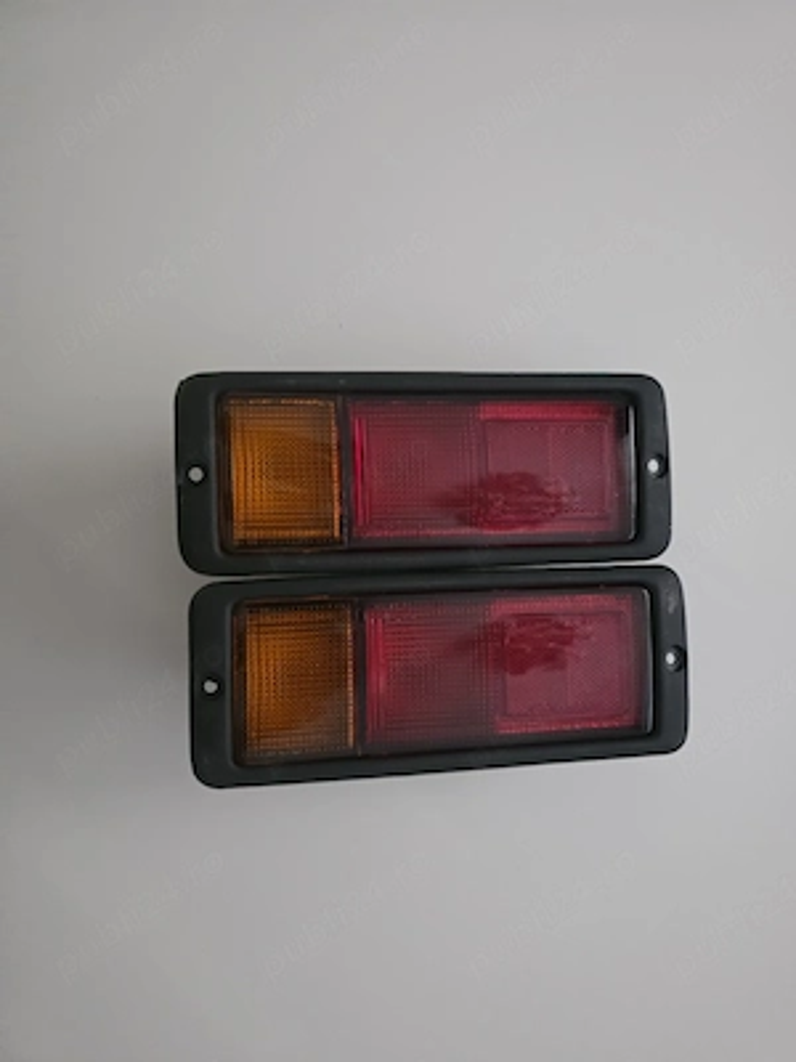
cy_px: 531
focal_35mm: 23
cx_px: 398
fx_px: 705
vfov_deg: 73.9
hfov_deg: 58.9
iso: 1250
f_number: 1.7
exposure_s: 1/35.3
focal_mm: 6.3
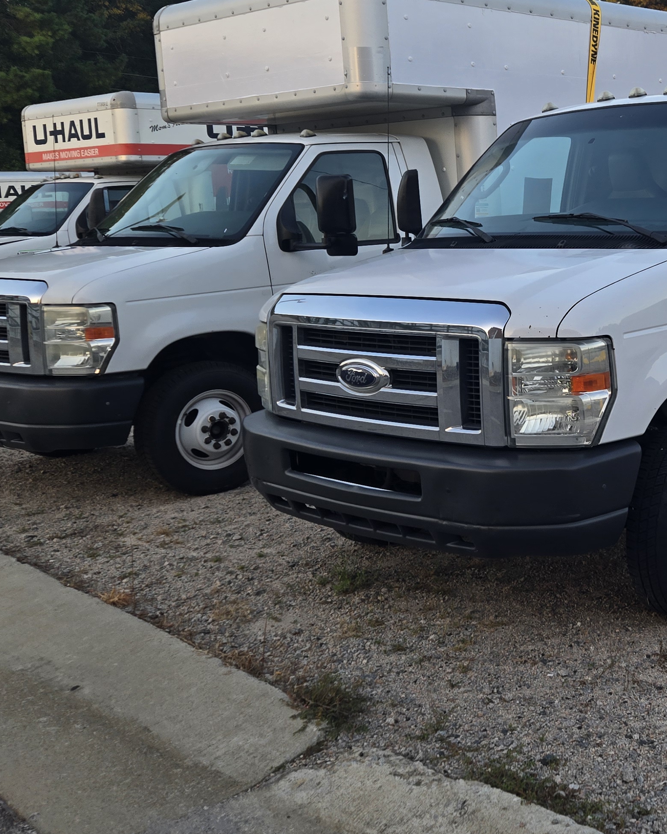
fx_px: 1135
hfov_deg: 30.6
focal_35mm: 46
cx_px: 656
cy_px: 311
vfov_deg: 40.0
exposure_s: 1/180
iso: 32
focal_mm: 5.4
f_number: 1.8
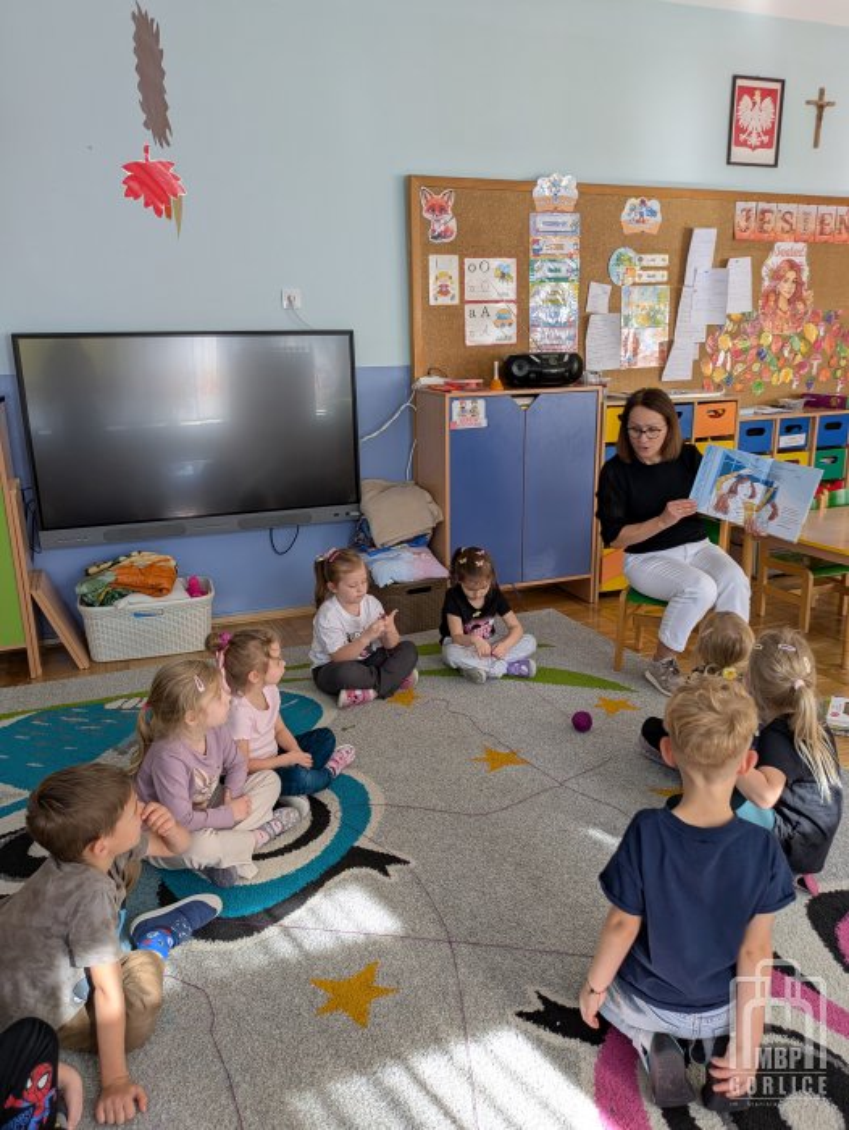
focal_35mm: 25
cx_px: 424
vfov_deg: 69.4
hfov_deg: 54.9
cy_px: 565
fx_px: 817
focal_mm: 5.43
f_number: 1.89
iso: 35
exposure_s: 1/50
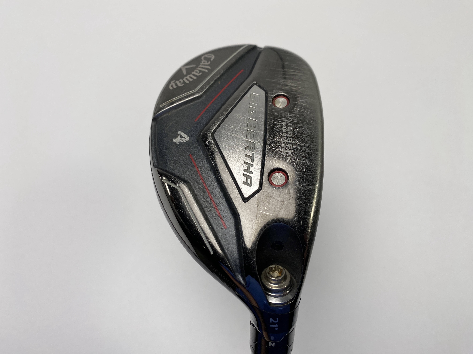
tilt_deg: -69.4
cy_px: 177
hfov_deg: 69.4
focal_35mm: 25
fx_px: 342
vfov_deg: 54.9
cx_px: 236
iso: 32
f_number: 1.8
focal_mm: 4.25
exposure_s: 1/409
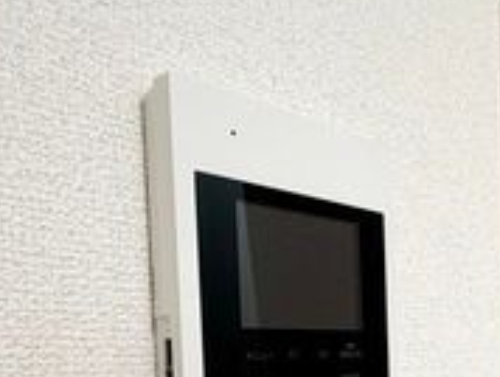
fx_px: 636
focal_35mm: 44
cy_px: 391
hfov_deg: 41.0
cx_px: 404
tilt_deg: -2.3
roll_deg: +2.3
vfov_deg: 30.3
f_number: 2.2
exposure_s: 1/60
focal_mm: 2.22
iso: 250
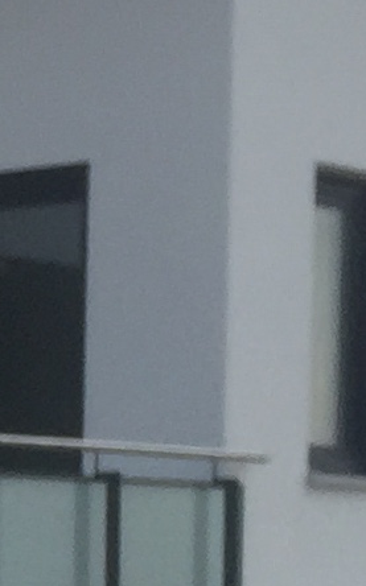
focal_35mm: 226
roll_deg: +0.0
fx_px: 3612
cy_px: 908
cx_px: -1015
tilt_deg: -5.3
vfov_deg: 9.0
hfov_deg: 5.2
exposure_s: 1/2475
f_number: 2.2
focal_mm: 4.15
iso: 32
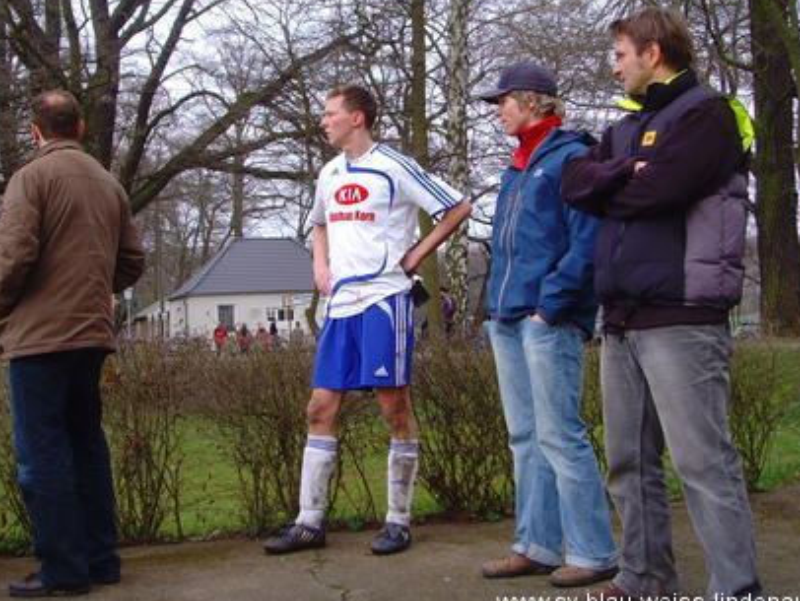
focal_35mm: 48
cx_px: 361
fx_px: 1110
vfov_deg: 30.2
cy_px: 249
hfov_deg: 39.6
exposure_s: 1/180
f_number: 3.5
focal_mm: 6.6
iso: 80
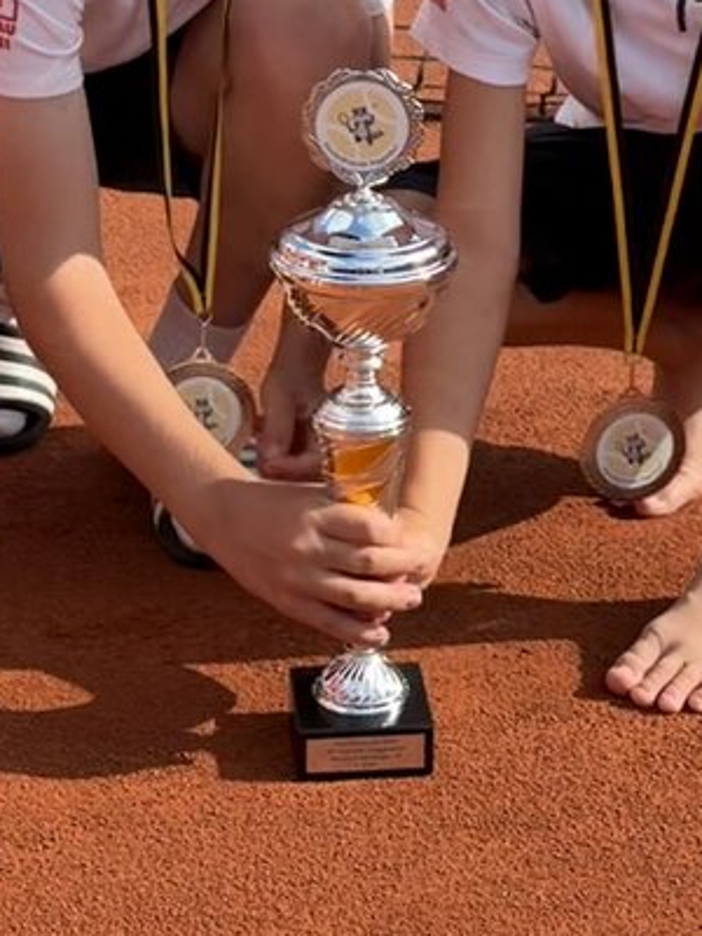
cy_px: -28
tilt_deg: -15.1
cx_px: 377
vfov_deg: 20.7
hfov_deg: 16.2
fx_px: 2461
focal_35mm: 91
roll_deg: -1.6
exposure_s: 1/3125
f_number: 1.6
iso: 50
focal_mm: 5.96
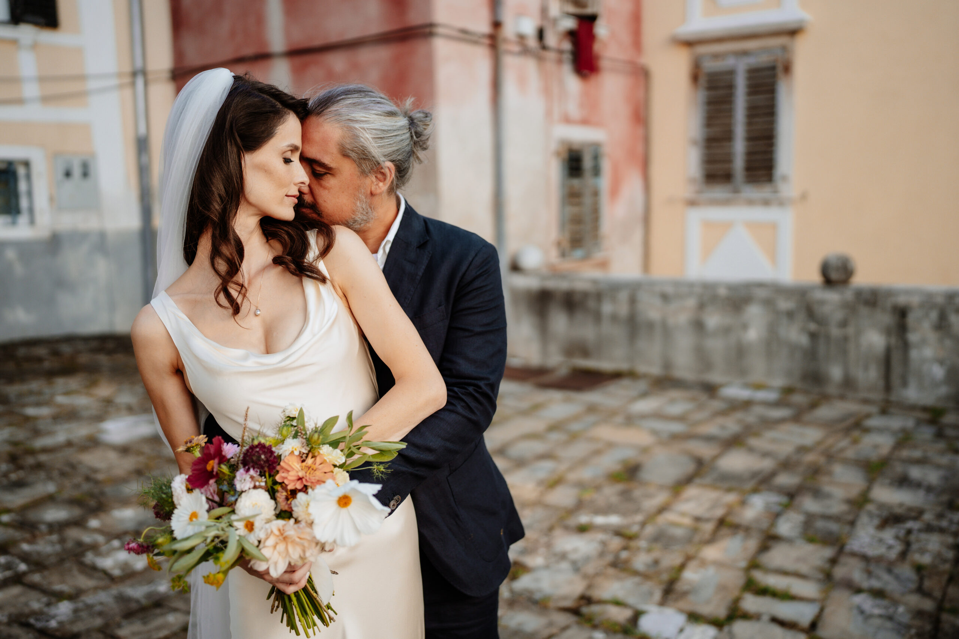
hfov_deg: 54.4
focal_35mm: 35
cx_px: 480
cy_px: 320
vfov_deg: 37.9
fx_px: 932
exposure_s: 1/2500
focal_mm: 35
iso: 100
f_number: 1.6
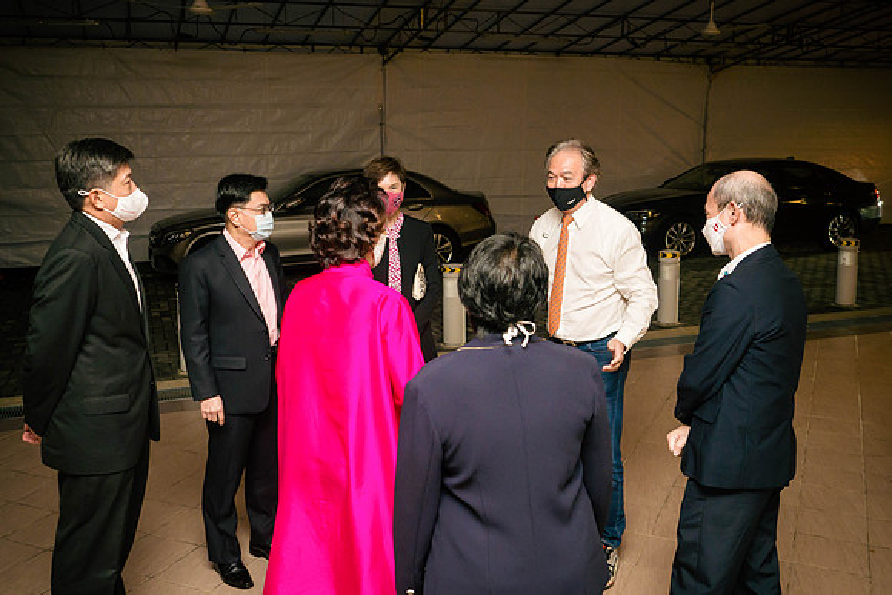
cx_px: 446
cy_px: 278
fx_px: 851
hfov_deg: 55.3
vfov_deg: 38.5
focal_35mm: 34
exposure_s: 1/125
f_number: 2.8
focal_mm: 15
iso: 1600
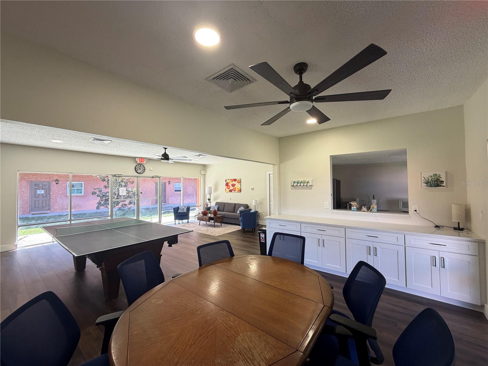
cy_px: 183
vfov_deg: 85.7
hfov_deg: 102.1
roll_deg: +1.3
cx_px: 244
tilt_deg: +1.3
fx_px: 197
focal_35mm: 14
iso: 200
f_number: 2.2
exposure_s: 1/120
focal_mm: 2.22
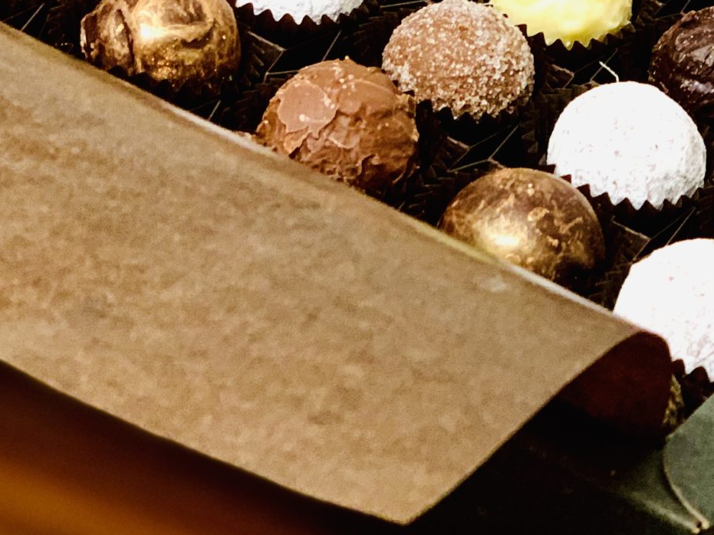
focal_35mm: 143
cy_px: -90
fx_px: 2949
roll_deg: -3.5
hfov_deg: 13.8
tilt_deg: -23.3
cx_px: 370
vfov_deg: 10.2
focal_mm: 6
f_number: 2.4
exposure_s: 1/50
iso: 160
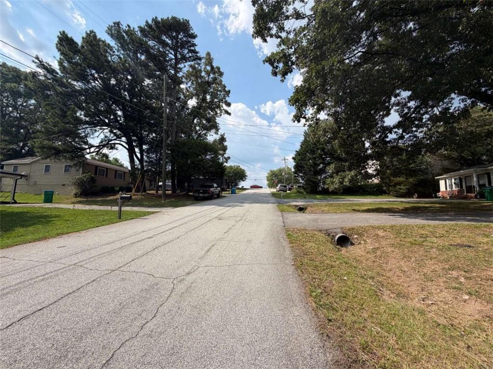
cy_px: 184
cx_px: 246
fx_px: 199
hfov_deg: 102.1
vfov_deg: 85.7
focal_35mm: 14
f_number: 2.2
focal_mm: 2.22
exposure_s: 1/830
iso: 20
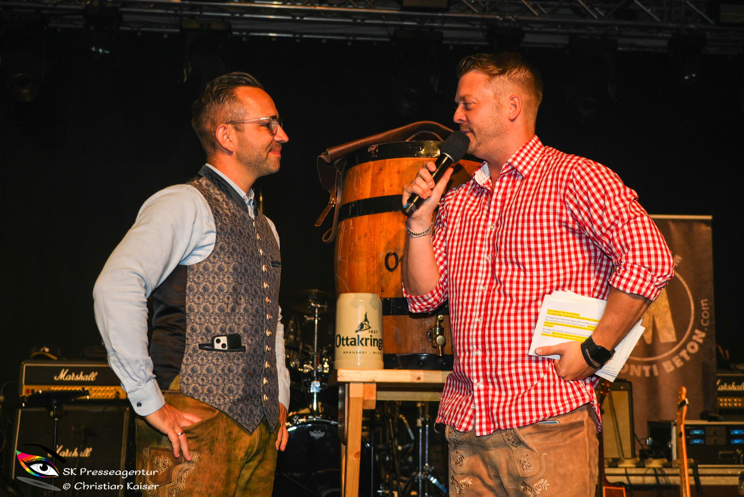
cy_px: 248
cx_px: 372
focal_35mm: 51
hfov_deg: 38.9
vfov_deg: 26.5
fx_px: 1055
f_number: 4
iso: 125
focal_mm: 34
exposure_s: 1/60
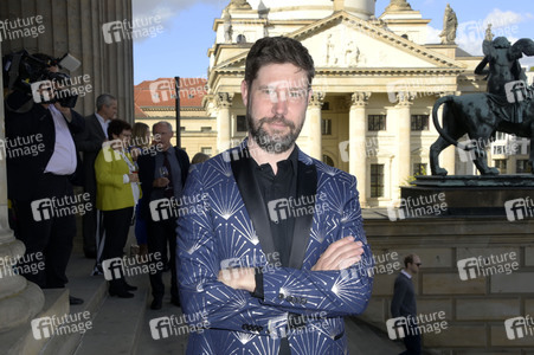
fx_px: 623
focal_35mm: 42
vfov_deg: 31.8
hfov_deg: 46.4
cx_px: 267
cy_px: 178
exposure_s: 1/250
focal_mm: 42
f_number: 11
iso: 400
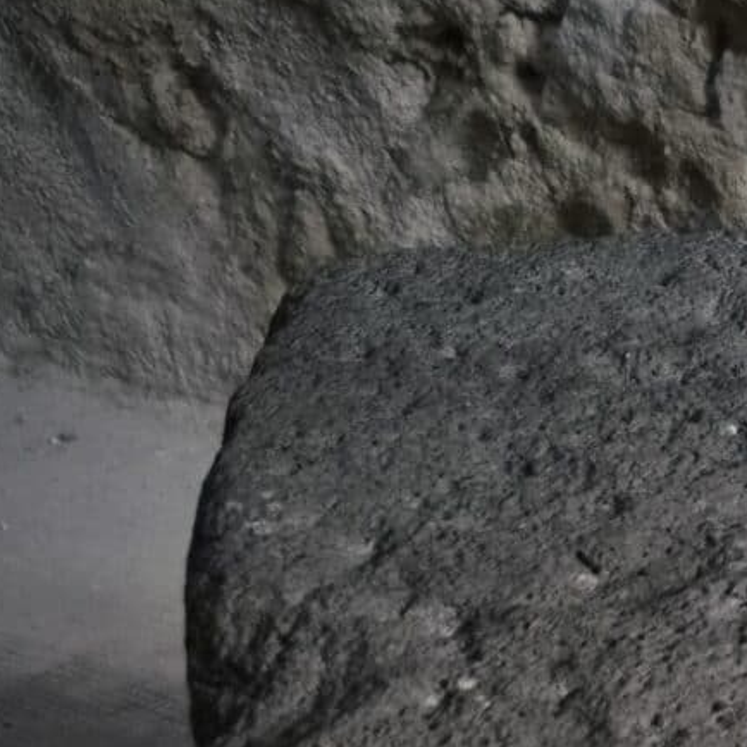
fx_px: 2344
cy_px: 1053
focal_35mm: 96
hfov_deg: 16.5
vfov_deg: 16.8
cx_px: 1119
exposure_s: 1/100
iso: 1600
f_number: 1.8
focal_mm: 5.4
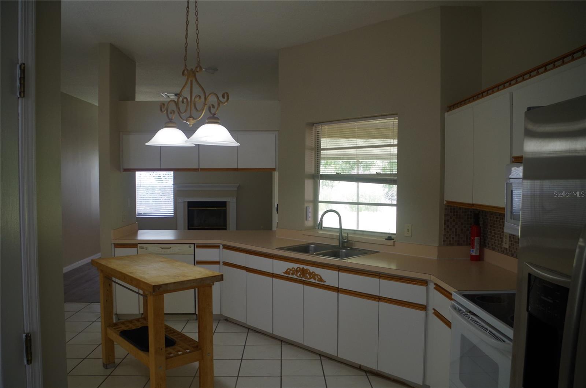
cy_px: 194
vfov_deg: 47.7
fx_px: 438
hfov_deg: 67.5
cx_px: 293
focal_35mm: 27
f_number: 5.6
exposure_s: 1/40
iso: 400
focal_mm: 18
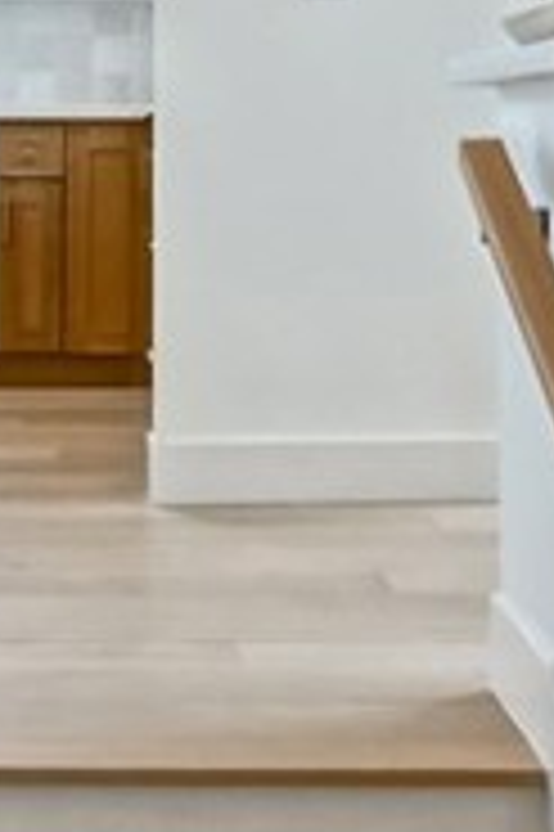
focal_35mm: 83
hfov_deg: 16.3
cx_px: 144
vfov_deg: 23.8
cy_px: 70
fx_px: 1919
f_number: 8
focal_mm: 10
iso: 400
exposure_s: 1/60
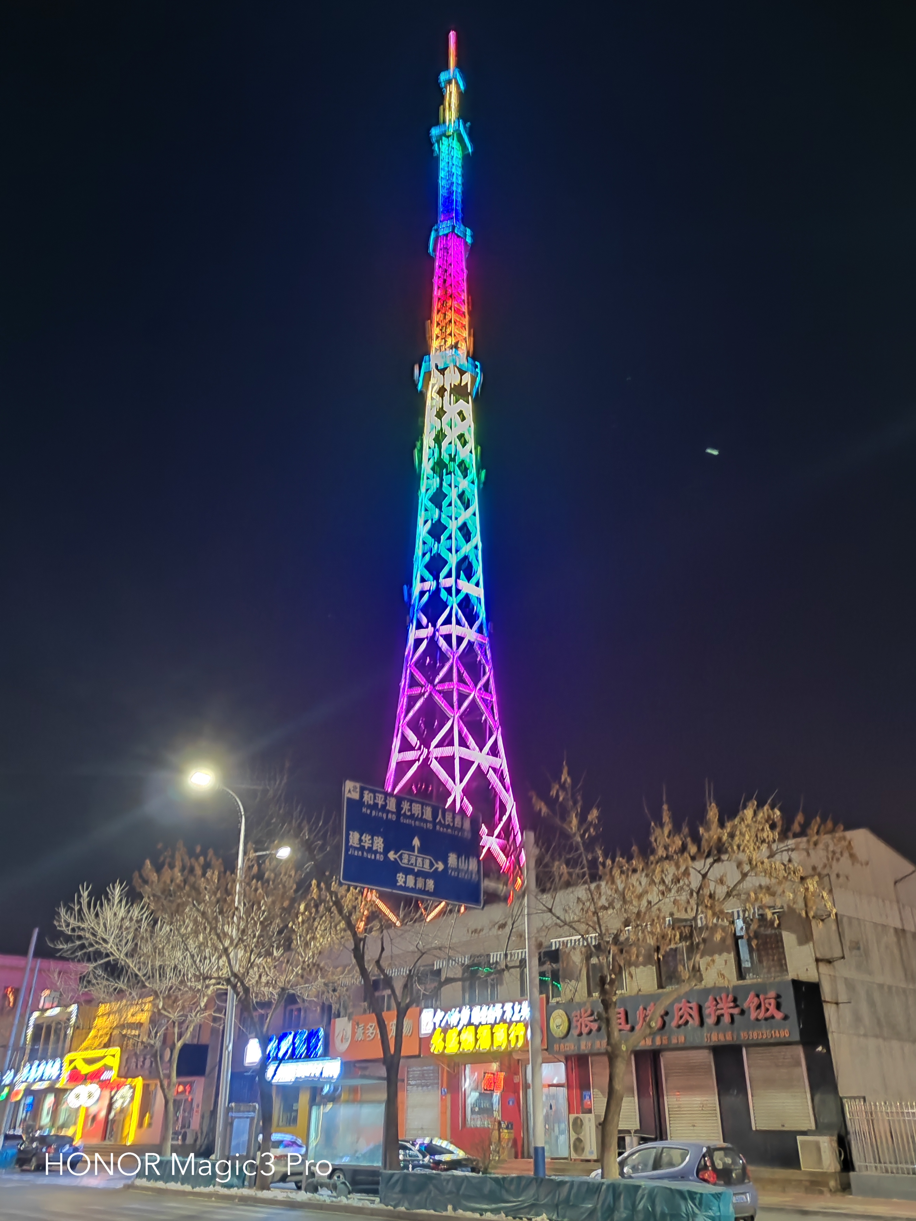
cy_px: 610
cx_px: 458
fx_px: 953
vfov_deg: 65.3
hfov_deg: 51.4
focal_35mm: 27
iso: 2968
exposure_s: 1/14.3
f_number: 1.9
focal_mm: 5.52
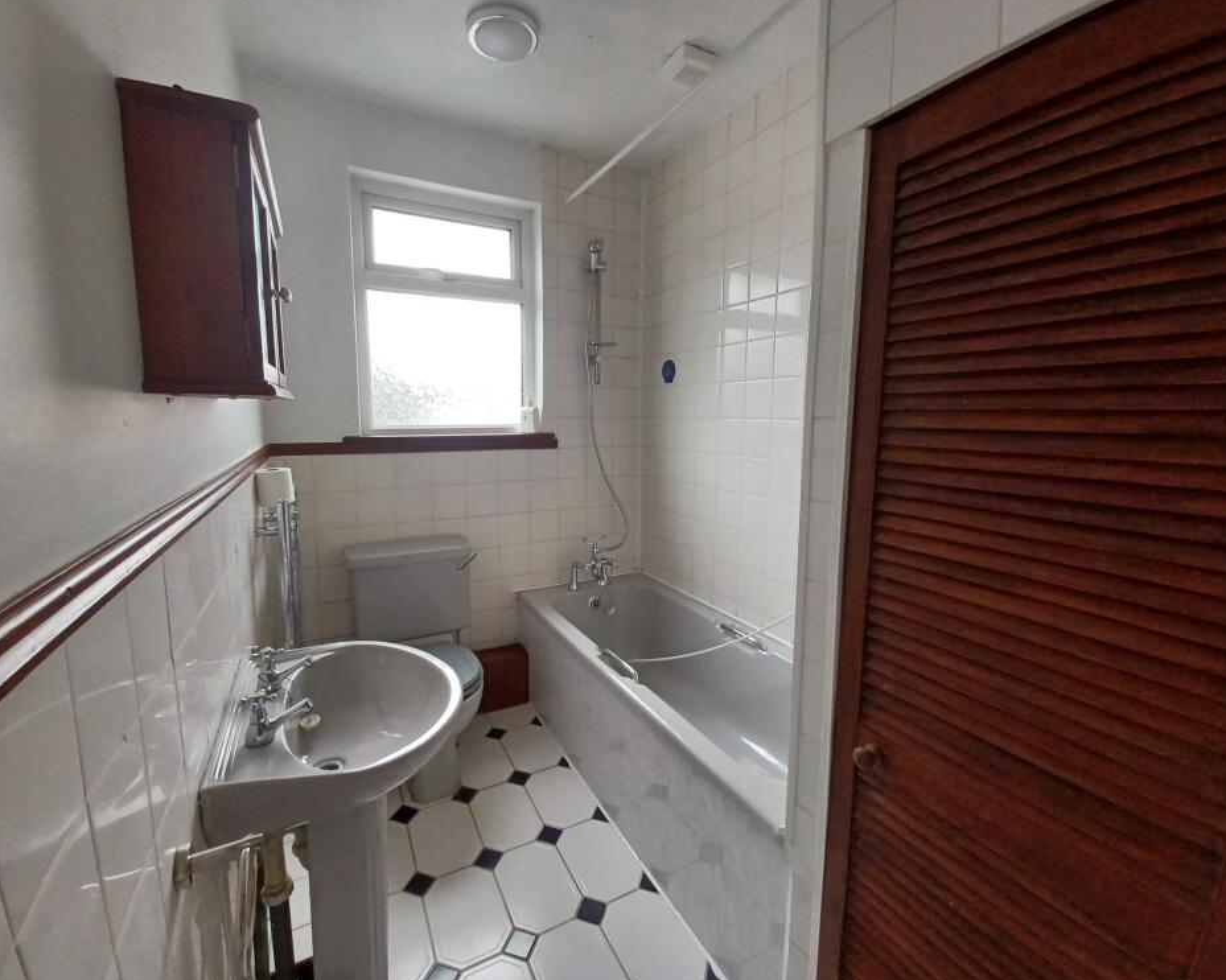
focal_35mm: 14
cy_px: 479
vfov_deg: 87.9
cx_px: 609
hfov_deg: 100.7
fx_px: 508
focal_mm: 1.42
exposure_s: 1/50
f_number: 2.2
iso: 125
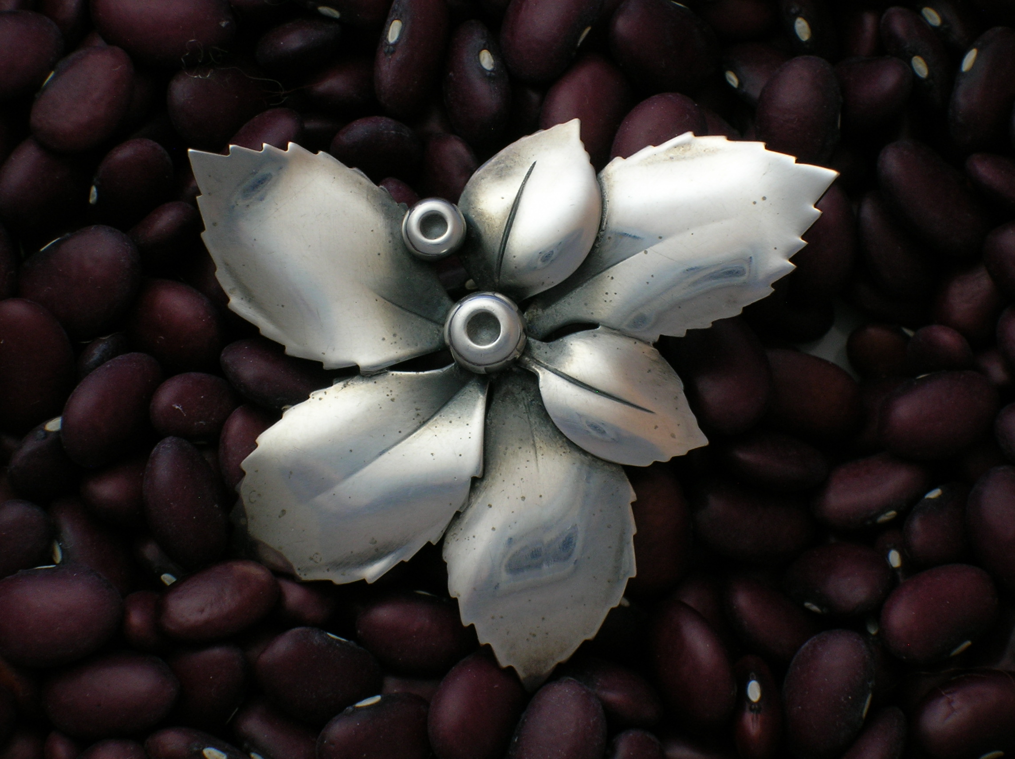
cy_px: 380
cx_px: 508
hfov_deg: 19.3
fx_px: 2988
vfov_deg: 14.5
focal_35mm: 102
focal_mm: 17.1
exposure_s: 1/6.8
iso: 50
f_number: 4.9
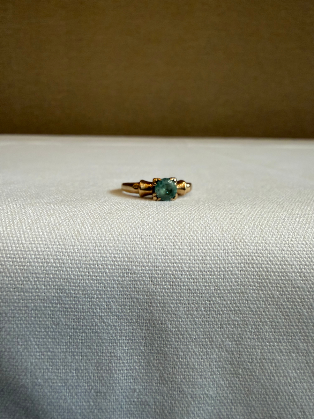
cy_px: 210
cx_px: 157
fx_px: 290
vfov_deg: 71.6
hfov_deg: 56.8
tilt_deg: -9.4
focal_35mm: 24
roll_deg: -0.6
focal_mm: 2.22
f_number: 2.2
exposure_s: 1/120
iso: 320
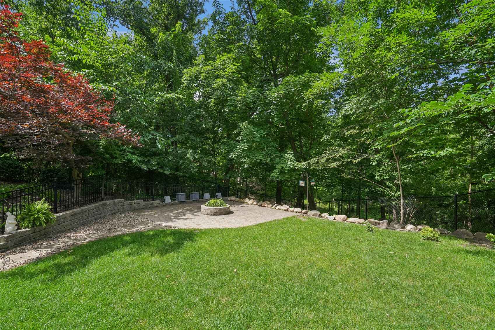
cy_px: 165
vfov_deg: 73.7
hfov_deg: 96.7
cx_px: 248
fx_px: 220
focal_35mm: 16
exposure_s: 1/160
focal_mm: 16
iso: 640
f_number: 10
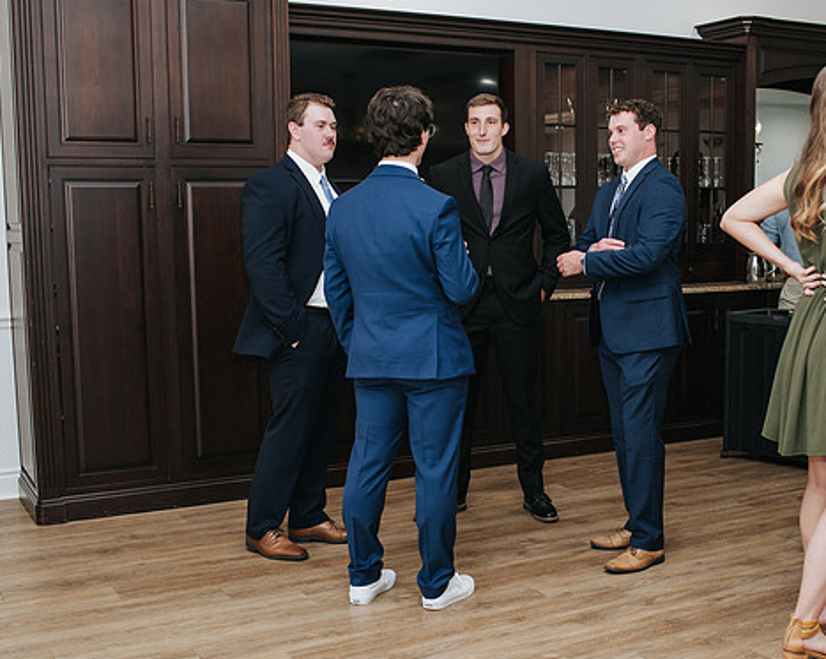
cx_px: 495
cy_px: 372
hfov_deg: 39.4
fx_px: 1148
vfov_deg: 32.0
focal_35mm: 47
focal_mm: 35
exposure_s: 1/200
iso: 800
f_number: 3.2
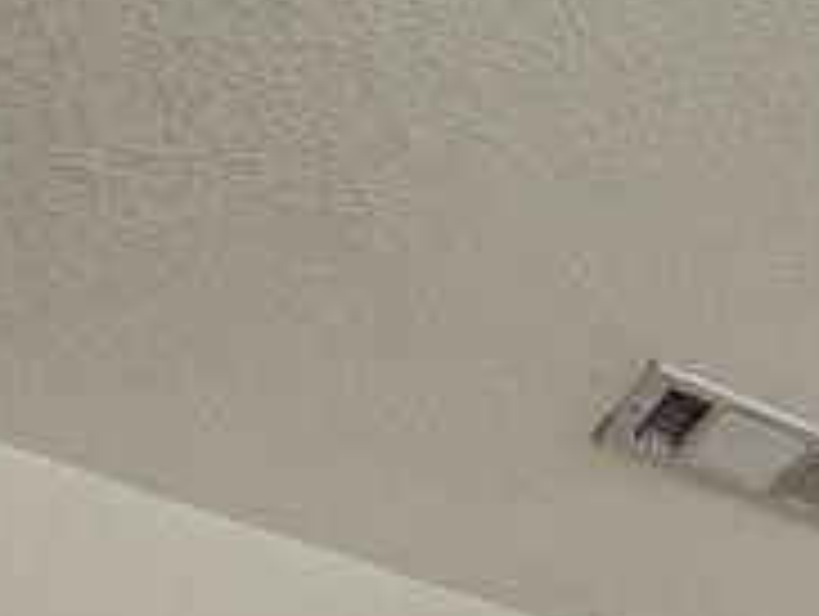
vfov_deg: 13.0
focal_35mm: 73
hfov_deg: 20.6
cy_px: 1619
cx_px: 1382
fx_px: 1729
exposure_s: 1/60
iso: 80
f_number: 2.2
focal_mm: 2.2
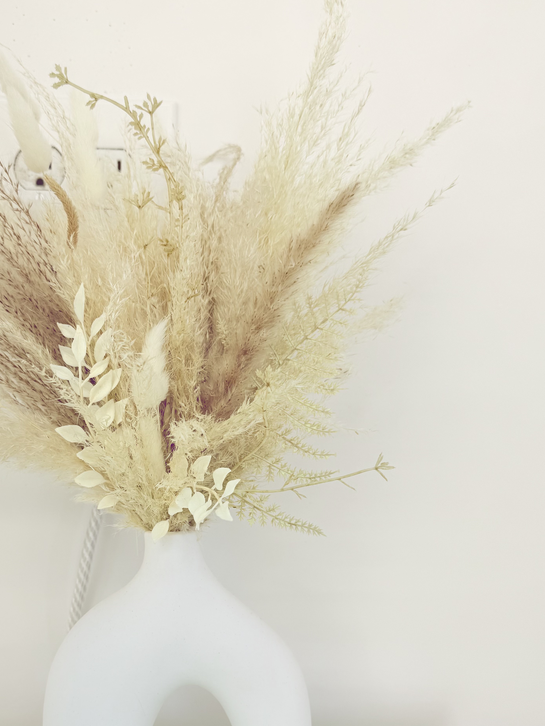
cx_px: 188
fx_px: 777
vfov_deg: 49.5
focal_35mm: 37
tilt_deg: -5.4
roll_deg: -0.8
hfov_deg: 38.3
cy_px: 463
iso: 64
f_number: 1.78
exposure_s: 1/268
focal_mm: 6.76
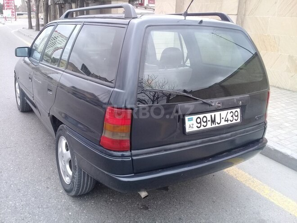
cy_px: 112
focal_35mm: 31
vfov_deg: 45.4
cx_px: 148
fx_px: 266
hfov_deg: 58.4
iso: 50
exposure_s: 1/106
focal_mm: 3.3
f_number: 2.2
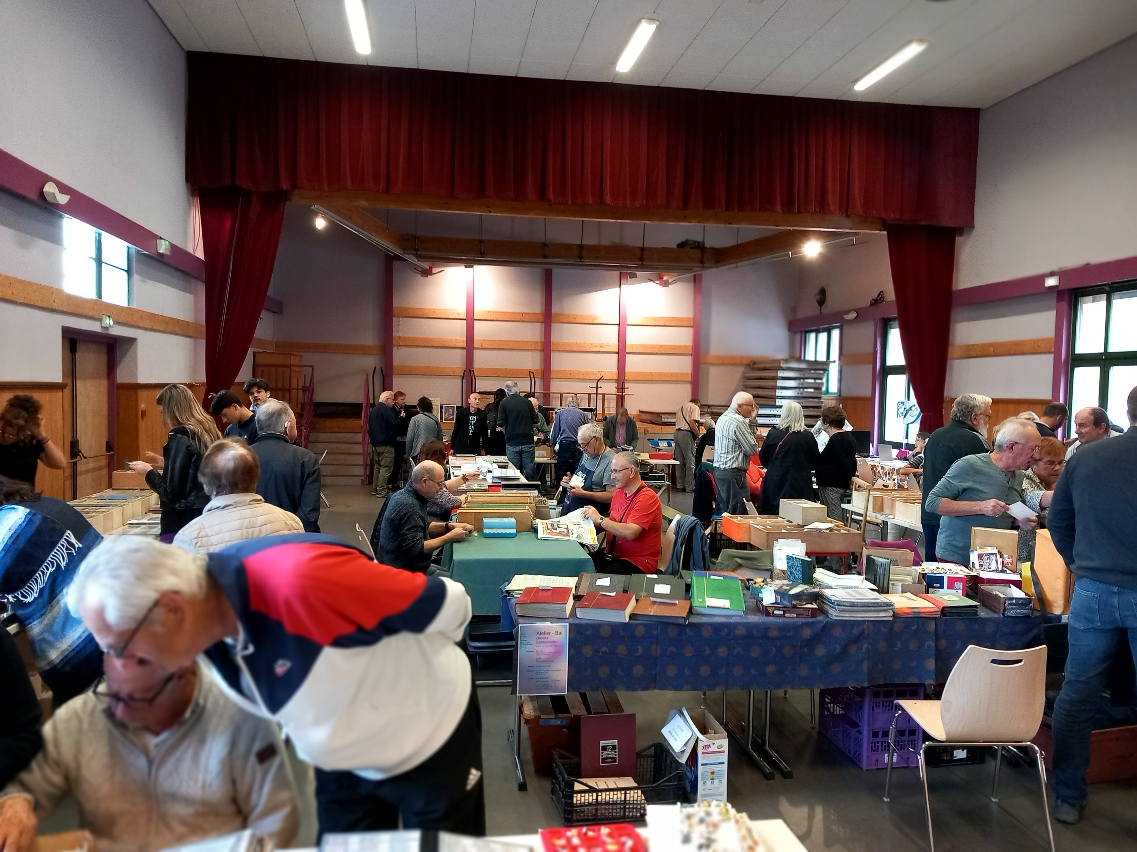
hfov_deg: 69.4
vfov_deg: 54.9
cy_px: 426
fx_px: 821
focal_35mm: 25
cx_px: 568
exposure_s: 1/33
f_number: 2
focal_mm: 4
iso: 250
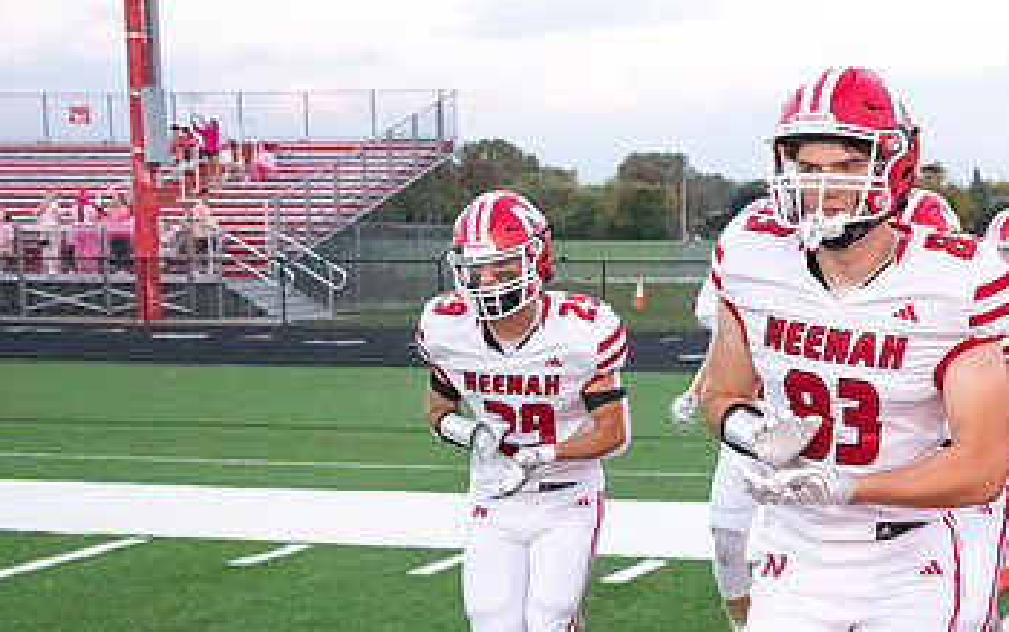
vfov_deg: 18.3
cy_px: 417
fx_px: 1953
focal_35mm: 71
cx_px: 827
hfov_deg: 28.3
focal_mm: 42
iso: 10000
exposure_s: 1/800
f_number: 7.1
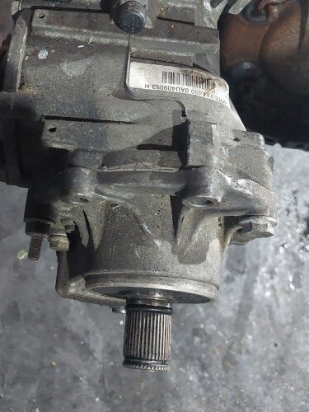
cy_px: 166
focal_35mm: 32
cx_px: 133
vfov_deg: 56.4
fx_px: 381
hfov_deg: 44.0
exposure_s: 1/25
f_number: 1.8
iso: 800
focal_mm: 5.23
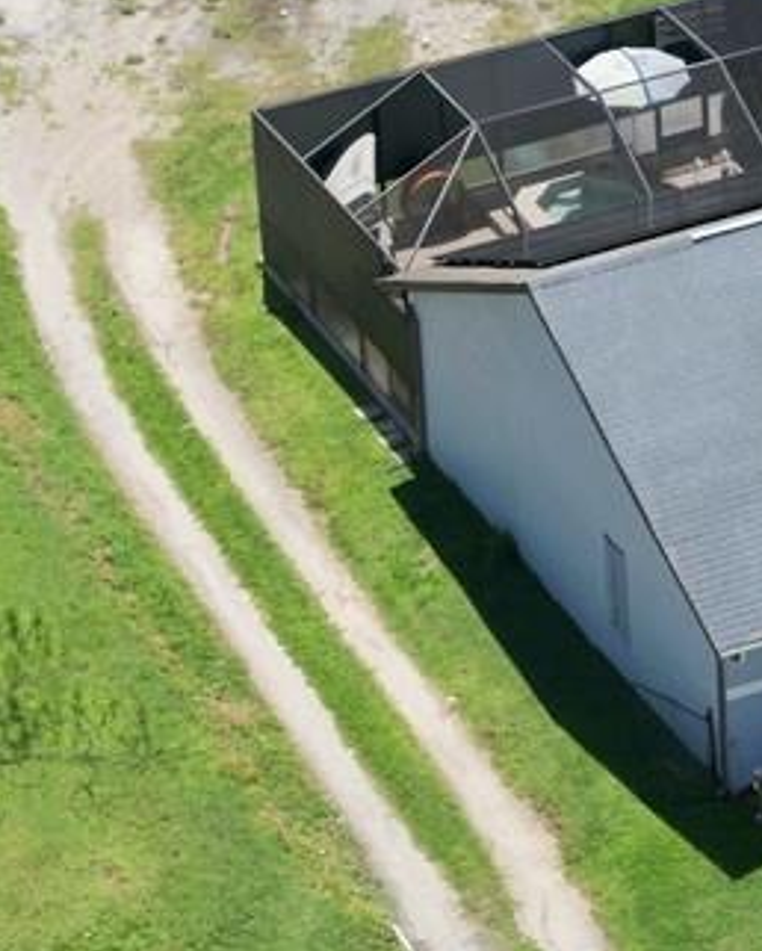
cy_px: 487
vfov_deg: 8.9
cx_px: 1223
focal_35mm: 217
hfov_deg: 7.0
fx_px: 6112
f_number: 2.8
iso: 190
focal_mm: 19.4
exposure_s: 1/2000
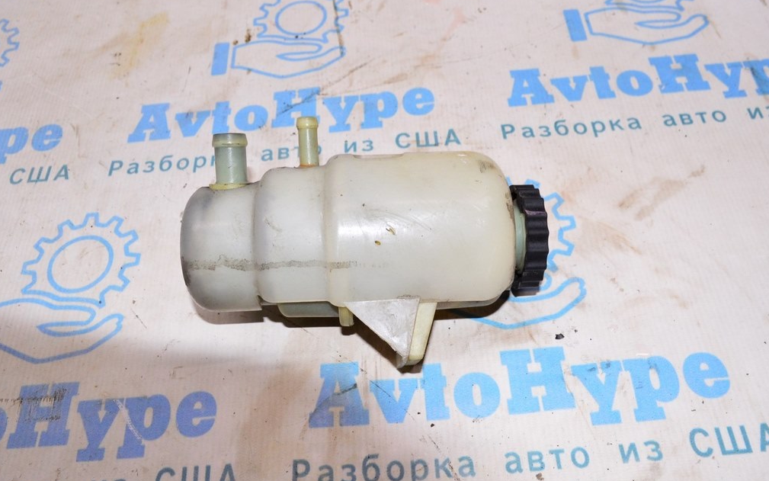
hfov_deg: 61.2
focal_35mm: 31
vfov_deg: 40.6
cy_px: 237
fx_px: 650
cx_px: 386
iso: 1600
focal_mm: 20
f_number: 8
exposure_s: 1/160
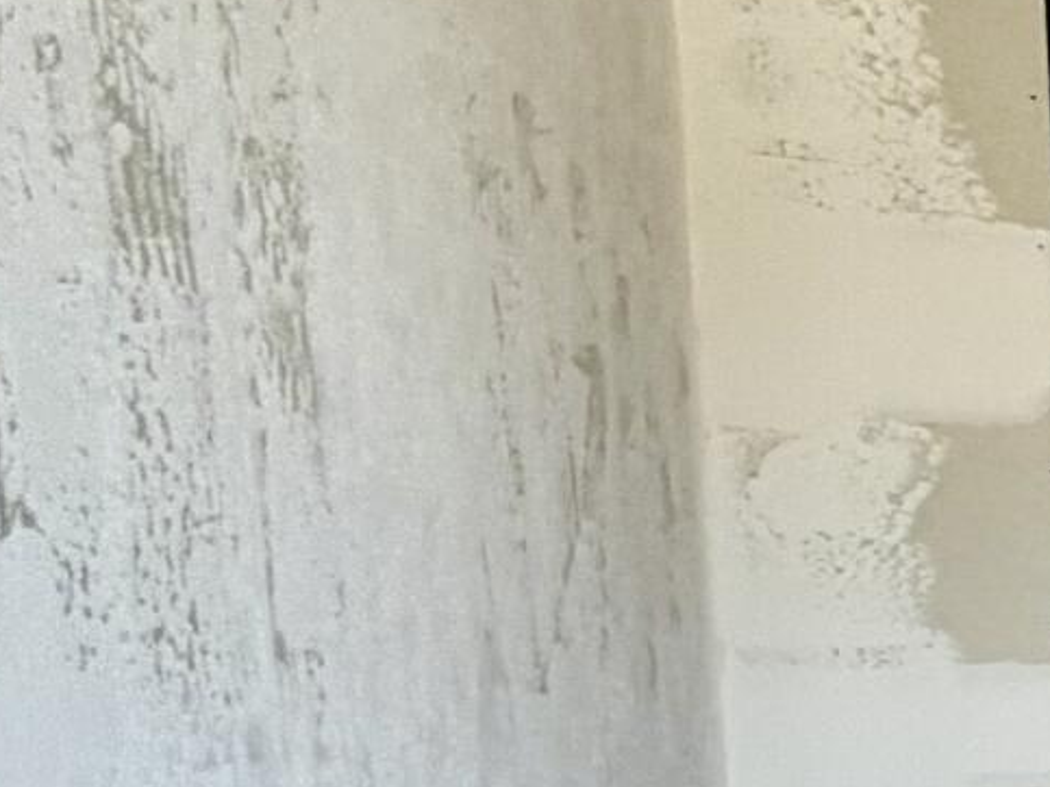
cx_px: 3091
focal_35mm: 87
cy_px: 920
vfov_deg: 16.3
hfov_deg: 11.8
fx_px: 2638
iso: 40
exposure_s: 1/133
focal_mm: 2.22
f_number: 2.2
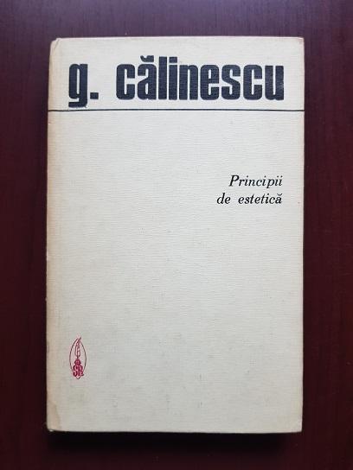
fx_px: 354
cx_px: 176
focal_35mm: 26
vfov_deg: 67.3
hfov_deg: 53.1
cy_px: 235
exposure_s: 1/23
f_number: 1.7
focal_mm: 4.3
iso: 200
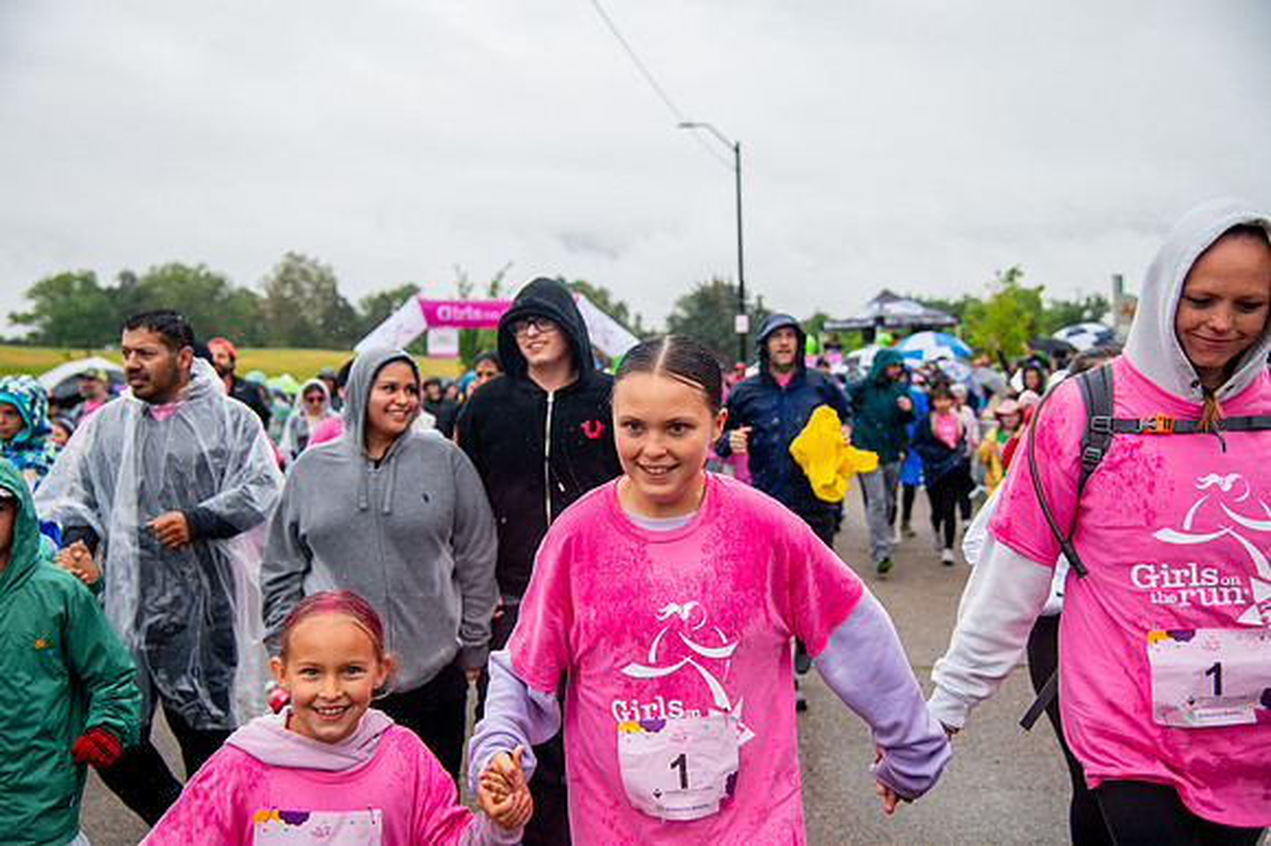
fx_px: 1411
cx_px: 636
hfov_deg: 48.5
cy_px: 423
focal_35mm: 40
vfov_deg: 33.4
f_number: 4
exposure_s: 1/1600
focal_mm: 40
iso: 1600
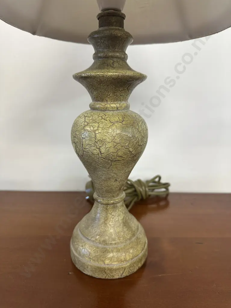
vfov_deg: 71.6
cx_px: 116
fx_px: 214
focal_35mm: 24
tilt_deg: -16.1
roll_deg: +0.8
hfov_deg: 56.8
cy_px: 154
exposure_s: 1/100
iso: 200
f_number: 1.78
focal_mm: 6.86
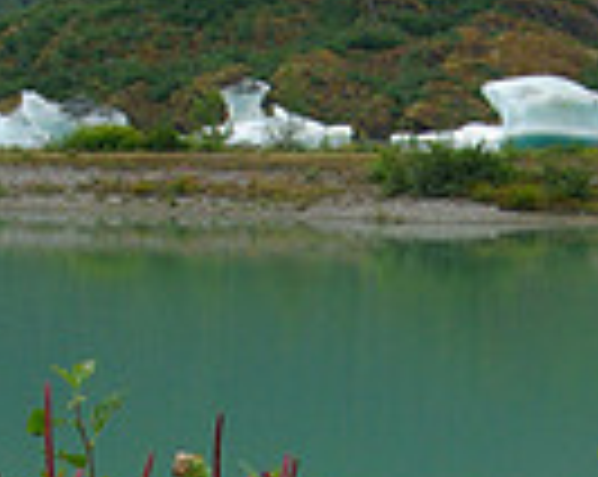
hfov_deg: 10.0
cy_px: 554
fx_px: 3376
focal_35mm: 191
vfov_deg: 8.0
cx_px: 607
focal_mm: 31
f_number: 18
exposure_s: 1/25
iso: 400
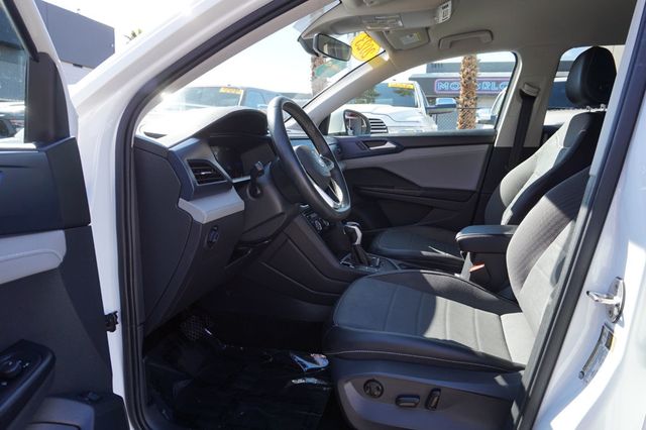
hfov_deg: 73.8
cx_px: 323
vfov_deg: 53.1
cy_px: 215
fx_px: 430
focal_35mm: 24
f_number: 5.6
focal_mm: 16
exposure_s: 1/80
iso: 100
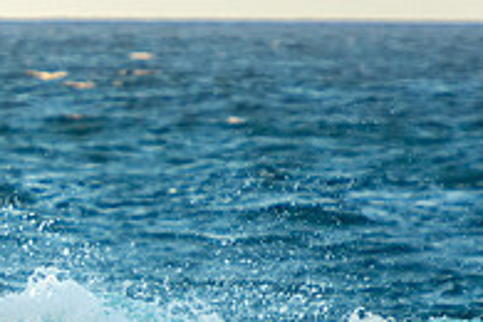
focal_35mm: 1455
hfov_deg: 1.4
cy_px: 437
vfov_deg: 0.9
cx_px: -206
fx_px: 19520
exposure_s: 1/800
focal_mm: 320
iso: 500
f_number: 5.6
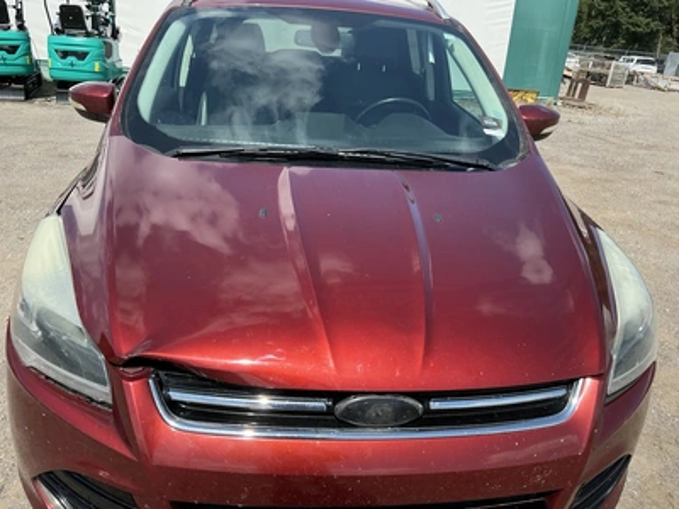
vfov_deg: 49.7
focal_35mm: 28
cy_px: 254
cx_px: 340
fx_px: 549
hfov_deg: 63.4
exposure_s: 1/1144
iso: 25
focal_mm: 3
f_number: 1.8
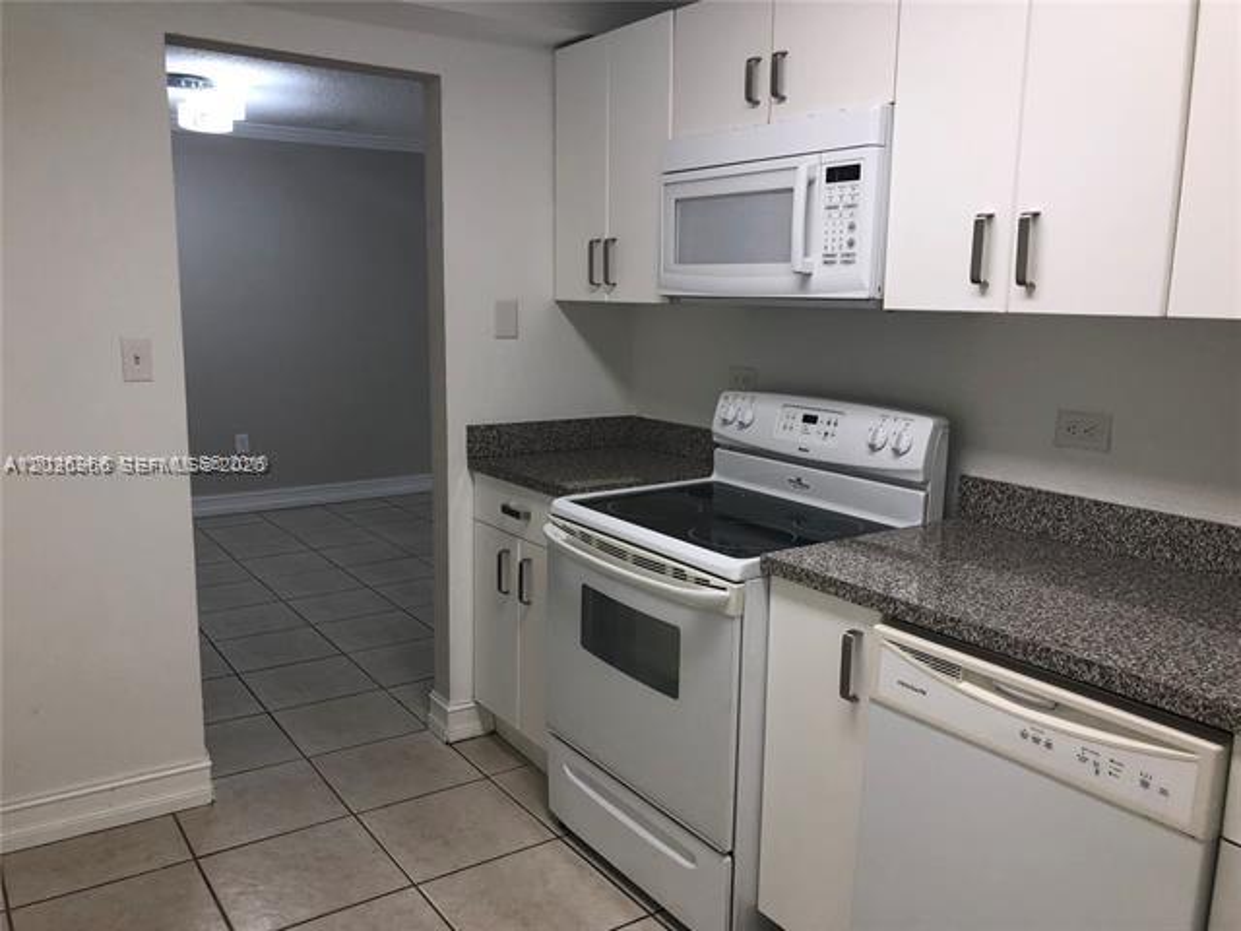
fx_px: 1004
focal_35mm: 28
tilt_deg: -8.8
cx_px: 620
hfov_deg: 63.4
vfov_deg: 49.7
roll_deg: -1.2
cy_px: 466
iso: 50
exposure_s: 1/120
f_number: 1.8
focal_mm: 3.99
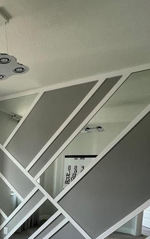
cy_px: 201
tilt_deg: -6.4
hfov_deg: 35.2
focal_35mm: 31
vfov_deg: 55.5
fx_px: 203
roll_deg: -2.8
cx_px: -12
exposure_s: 1/120
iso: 200
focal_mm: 1.57
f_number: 1.8
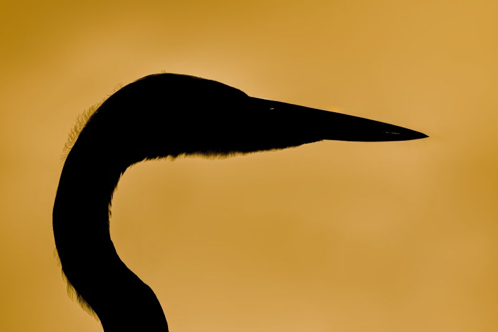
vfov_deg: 1.7
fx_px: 11064
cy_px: 166
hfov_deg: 2.6
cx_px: 249
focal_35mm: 800
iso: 1250
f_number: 9
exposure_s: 1/6400
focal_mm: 800
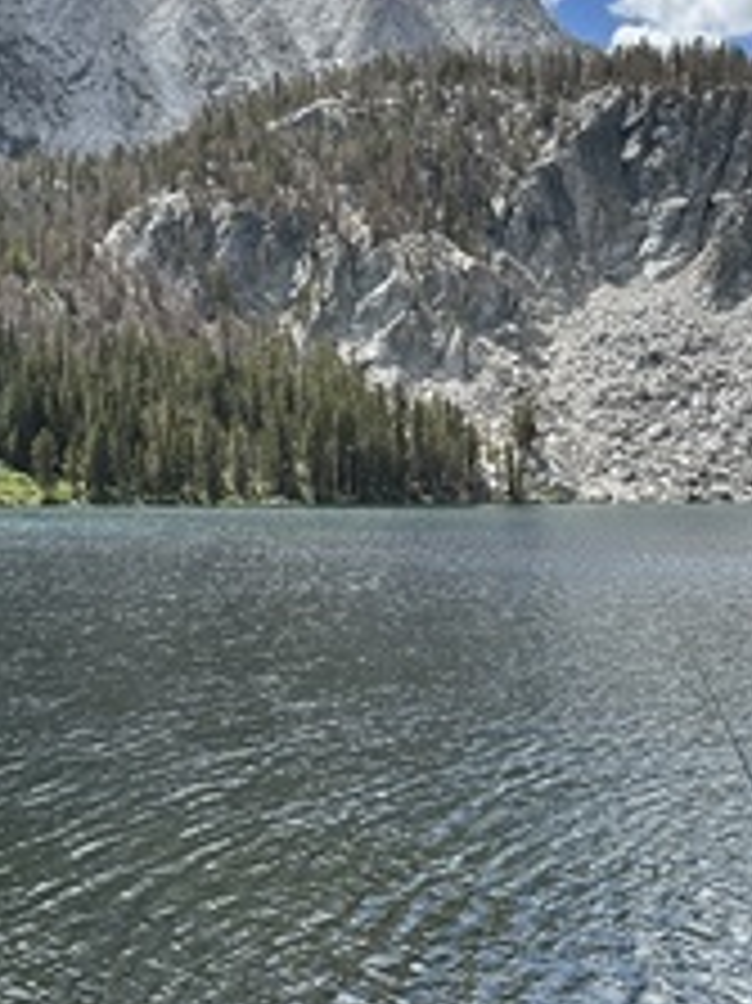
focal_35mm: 56
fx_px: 1624
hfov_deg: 26.1
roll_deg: -1.1
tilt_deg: -3.0
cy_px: 590
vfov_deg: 34.3
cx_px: 428
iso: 80
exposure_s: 1/3058
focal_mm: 6.86
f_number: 1.78
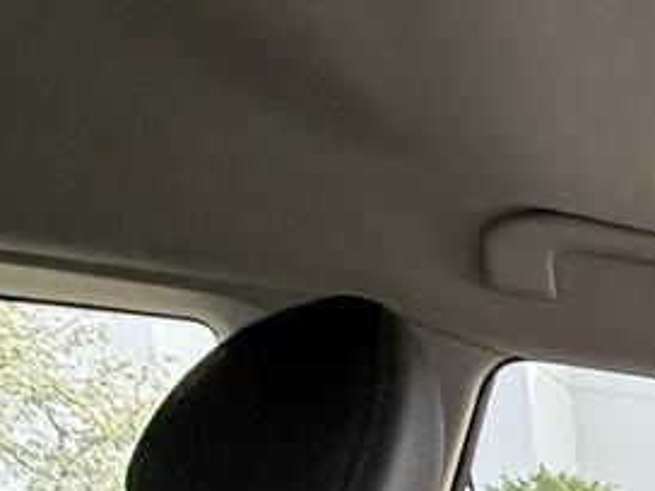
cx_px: 1327
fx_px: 1249
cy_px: 1078
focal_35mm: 66
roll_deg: -3.5
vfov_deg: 15.6
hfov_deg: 18.5
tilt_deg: -15.1
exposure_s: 1/99
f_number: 2.2
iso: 320
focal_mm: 2.22
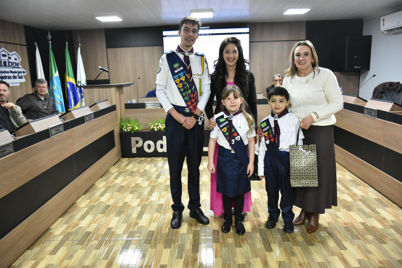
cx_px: 201
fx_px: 301
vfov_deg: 47.9
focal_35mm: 27
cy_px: 134
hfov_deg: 67.4
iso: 2500
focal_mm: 18
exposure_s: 1/80
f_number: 4.5
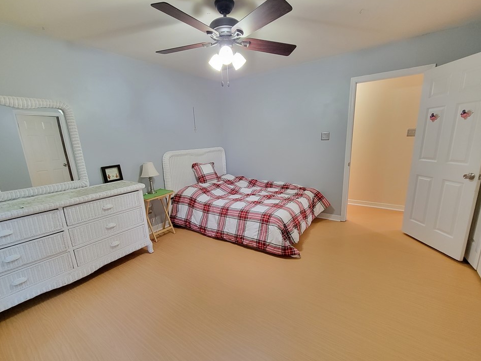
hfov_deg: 102.1
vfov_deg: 85.6
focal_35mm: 14
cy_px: 190
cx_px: 240
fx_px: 195
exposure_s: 1/24
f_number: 2.2
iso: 1000
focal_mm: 2.2
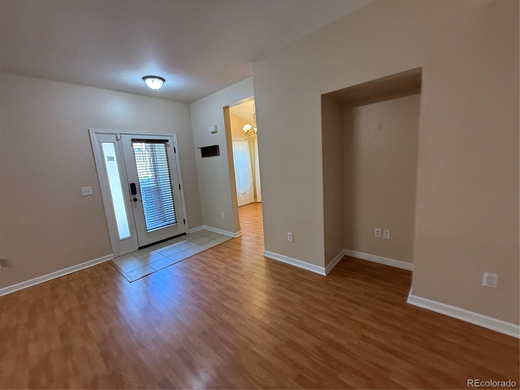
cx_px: 260
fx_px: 210
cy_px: 195
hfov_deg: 102.1
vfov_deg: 85.7
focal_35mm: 14
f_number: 2.2
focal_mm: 2.22
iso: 250
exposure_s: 1/60
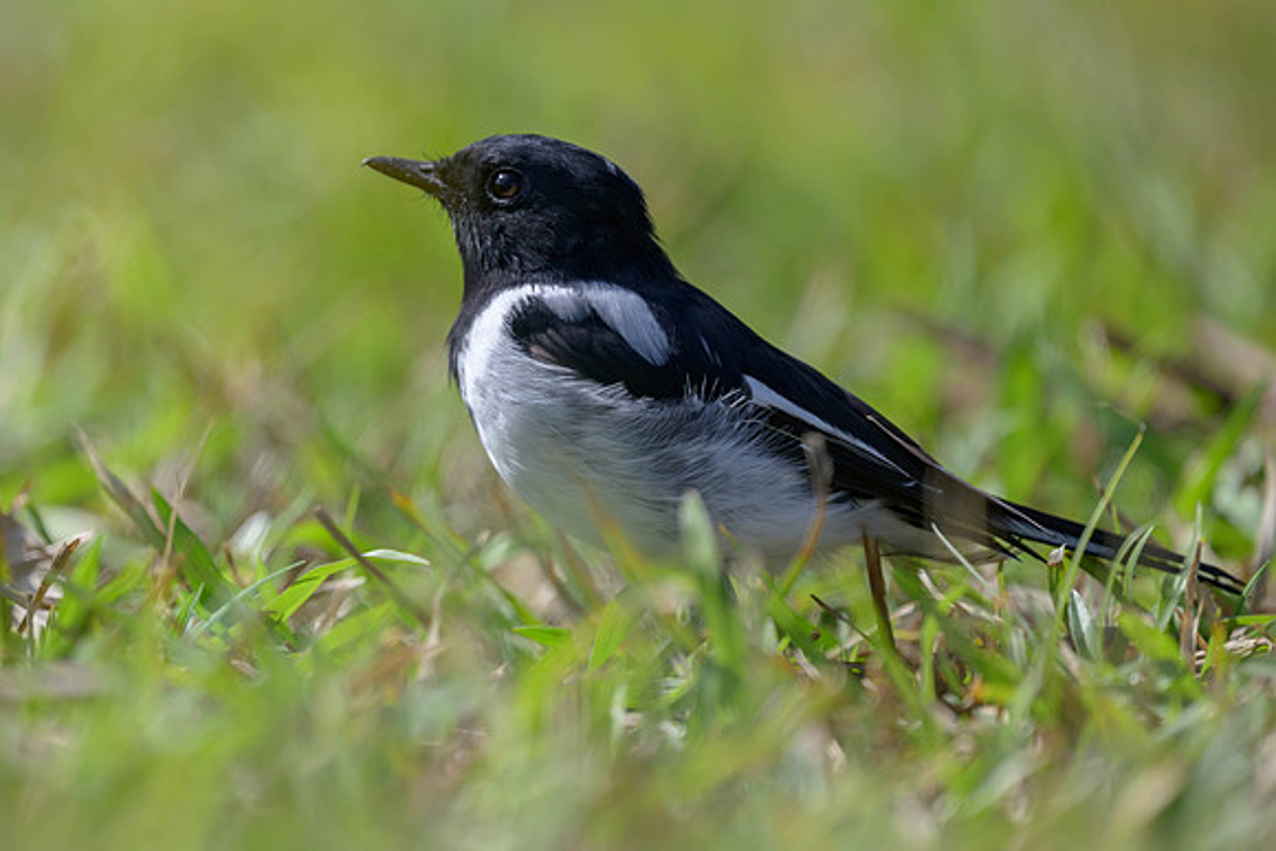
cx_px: 356
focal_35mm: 828
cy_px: 463
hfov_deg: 2.5
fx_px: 29336
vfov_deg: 1.7
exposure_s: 1/1250
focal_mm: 560
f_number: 4
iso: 140
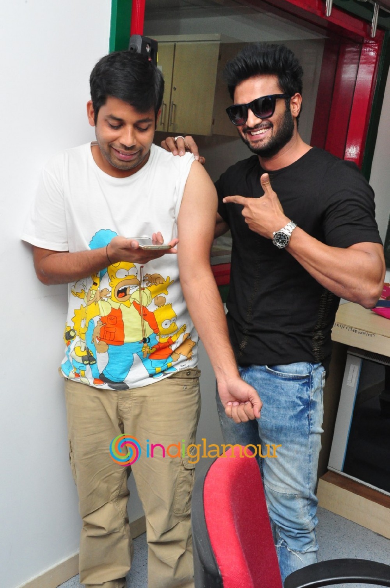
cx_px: 195
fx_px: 611
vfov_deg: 51.3
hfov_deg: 35.4
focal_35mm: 38
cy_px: 294
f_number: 11
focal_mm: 25
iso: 1600
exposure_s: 1/125
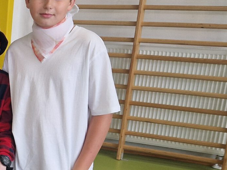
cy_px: 191
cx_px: -86
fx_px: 557
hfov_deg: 20.5
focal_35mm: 85
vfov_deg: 16.8
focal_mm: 5.4
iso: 160
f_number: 1.8
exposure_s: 1/180
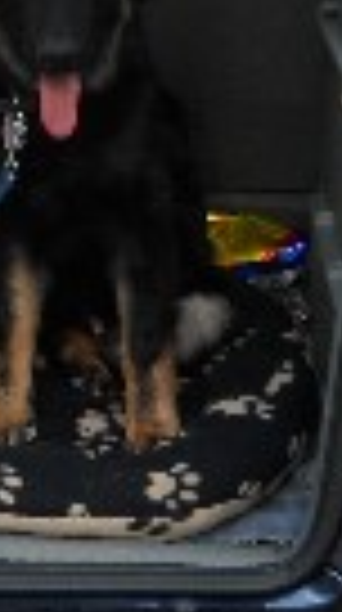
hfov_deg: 10.2
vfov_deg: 18.2
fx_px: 1879
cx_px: -99
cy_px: 81
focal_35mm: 116
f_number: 3.1
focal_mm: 6.72
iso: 100
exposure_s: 1/30
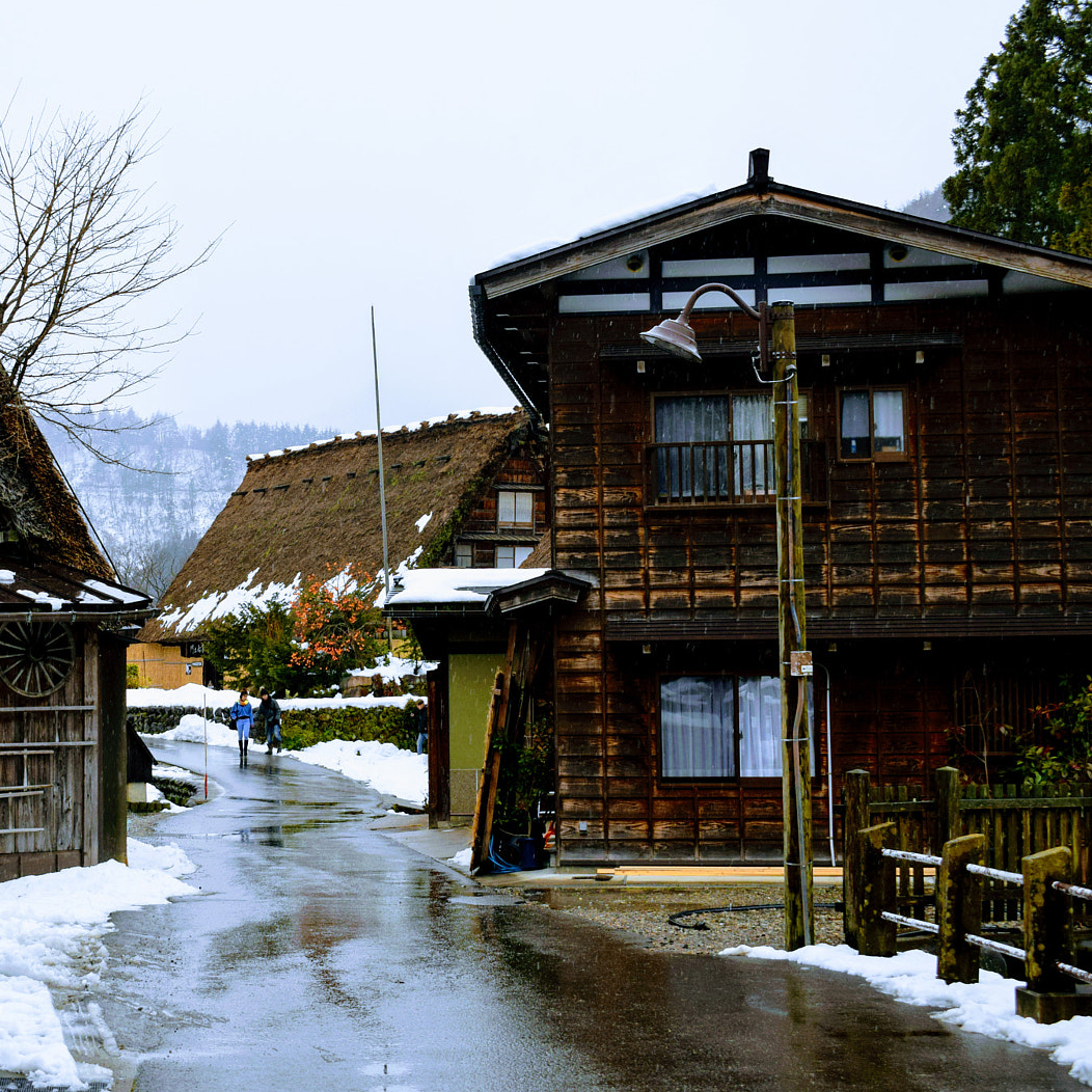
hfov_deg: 27.4
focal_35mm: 62
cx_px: 292
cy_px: 546
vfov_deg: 27.7
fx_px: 2213
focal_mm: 32
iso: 400
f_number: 6.3
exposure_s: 1/160
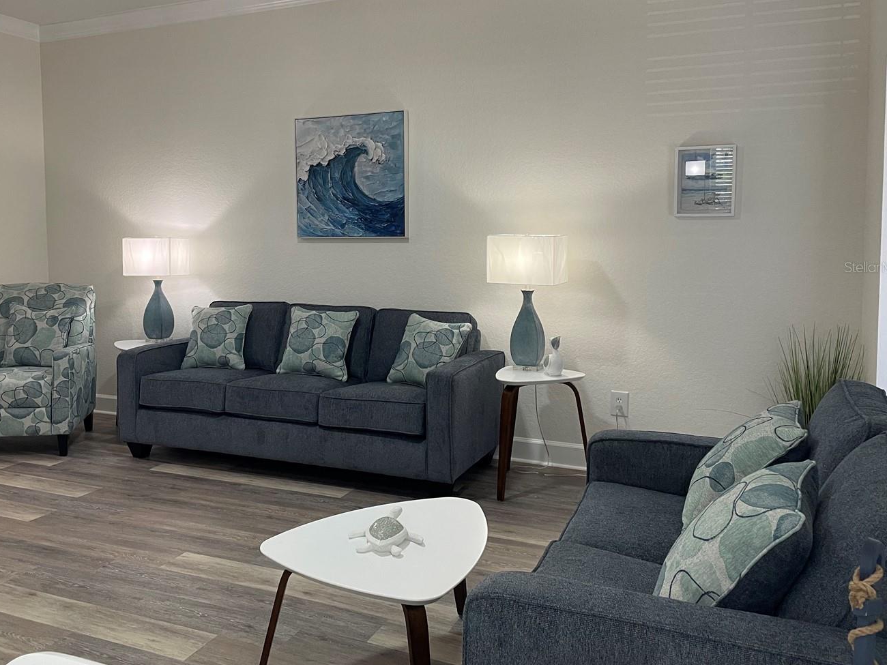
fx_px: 820
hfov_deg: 56.5
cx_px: 363
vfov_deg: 43.9
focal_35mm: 32
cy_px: 267
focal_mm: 4.2
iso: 100
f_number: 1.6
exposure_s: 1/60
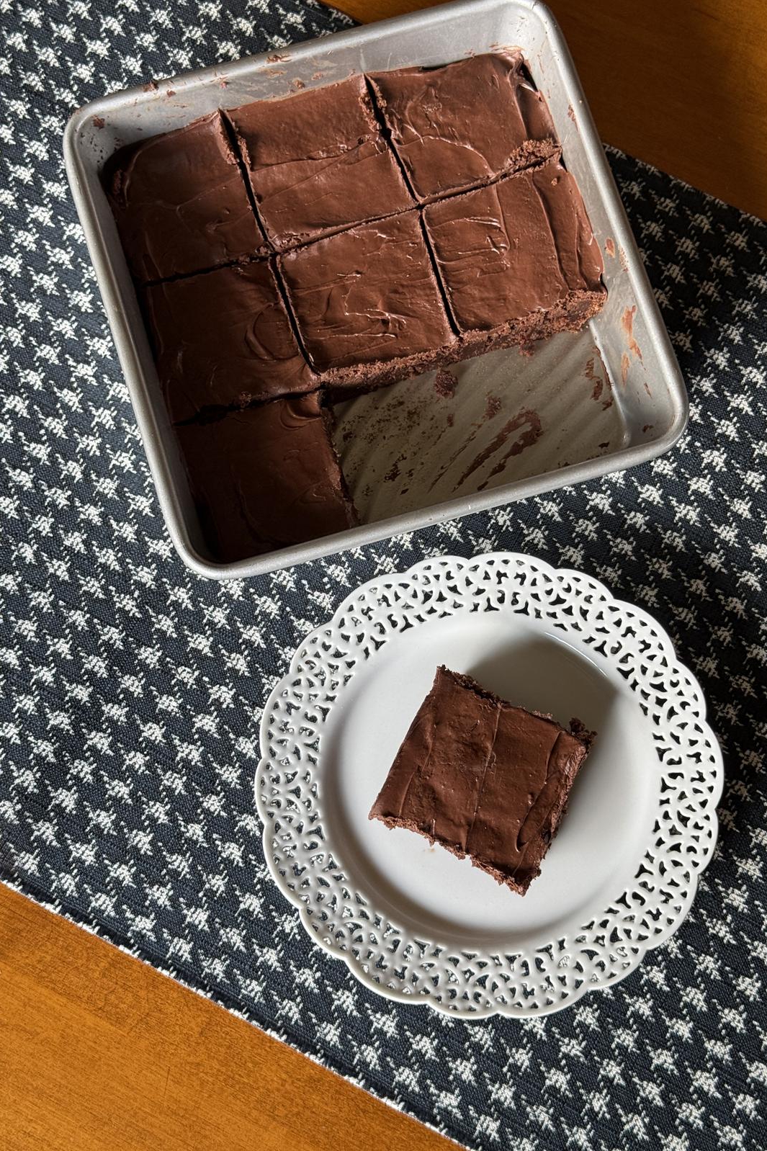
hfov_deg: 27.0
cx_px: 431
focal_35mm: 50
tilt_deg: -75.7
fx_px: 1598
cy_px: 576
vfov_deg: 39.6
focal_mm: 6.76
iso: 100
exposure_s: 1/78
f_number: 1.78
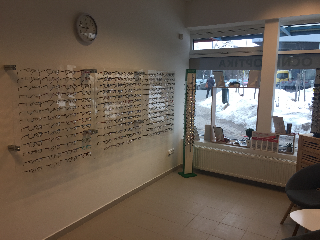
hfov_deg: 61.7
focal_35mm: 29
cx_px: 160
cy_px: 120
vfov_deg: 48.2
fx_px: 268
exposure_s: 1/100
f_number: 2.2
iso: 40
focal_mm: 4.15
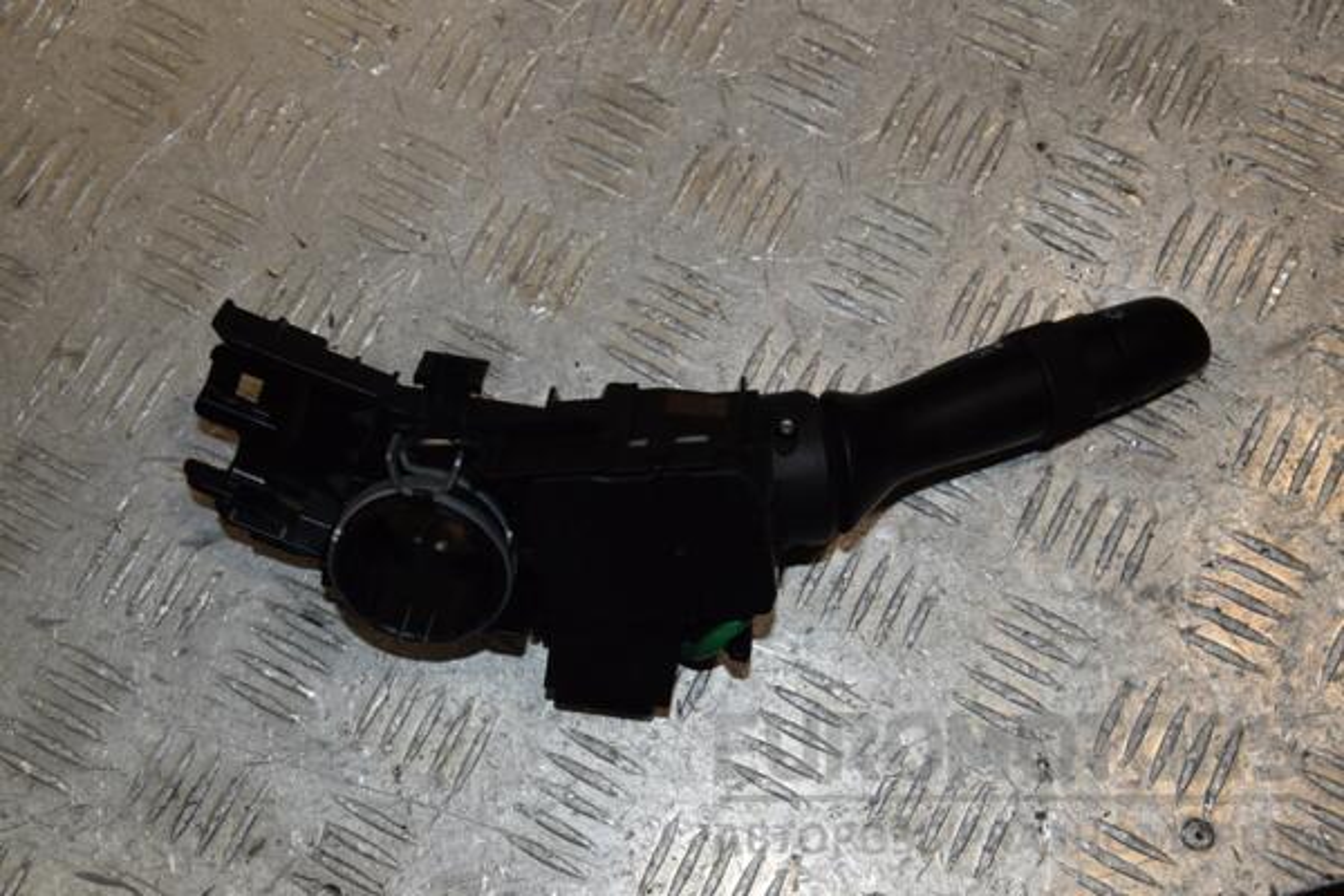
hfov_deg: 41.1
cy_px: 448
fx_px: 1792
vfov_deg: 28.1
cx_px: 672
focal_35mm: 48
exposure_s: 1/200
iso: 800
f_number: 14
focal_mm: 32
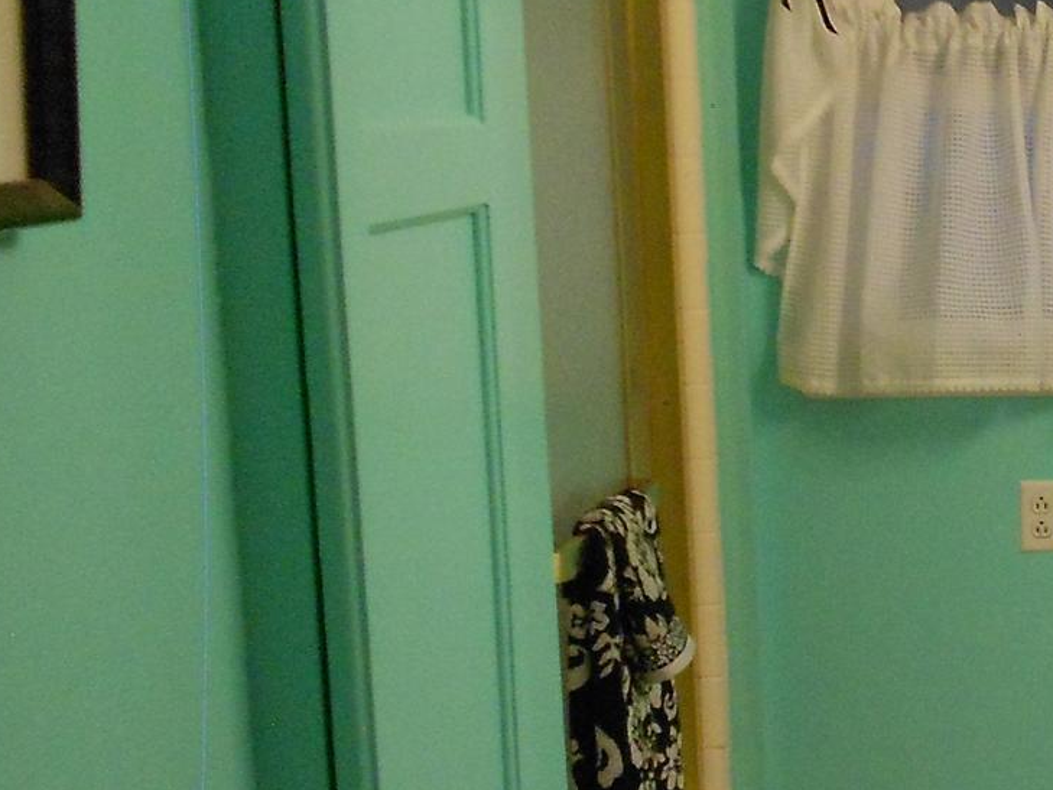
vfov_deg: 20.1
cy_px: 494
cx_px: 1391
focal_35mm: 73
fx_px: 2221
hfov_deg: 23.4
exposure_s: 1/80
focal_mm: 4.6
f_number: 3.2
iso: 400
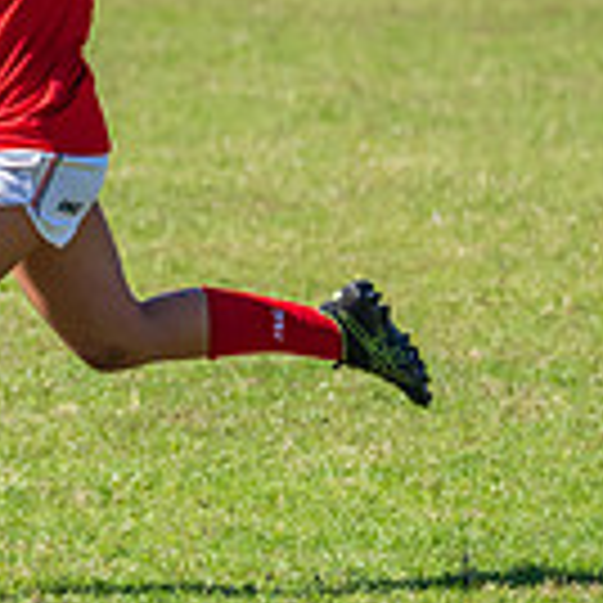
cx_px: -69
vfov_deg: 1.6
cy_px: 196
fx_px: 21344
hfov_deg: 1.6
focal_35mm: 1083
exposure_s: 1/2000
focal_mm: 250
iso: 800
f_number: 6.3
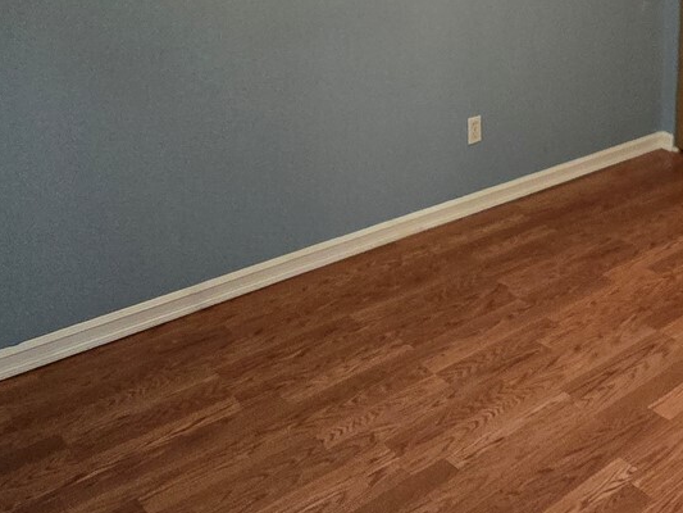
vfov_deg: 35.3
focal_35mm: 39
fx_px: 770
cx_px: 591
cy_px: 80
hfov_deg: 44.3
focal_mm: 2.2
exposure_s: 1/60
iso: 1250
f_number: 2.2
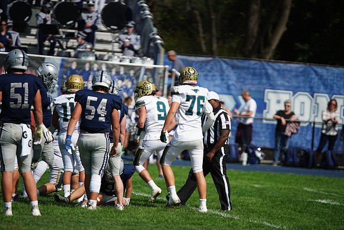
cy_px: 115
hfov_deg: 6.9
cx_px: 172
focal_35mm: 300
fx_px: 2867
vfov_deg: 4.6
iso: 400
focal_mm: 300
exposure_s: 1/8000
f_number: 2.8
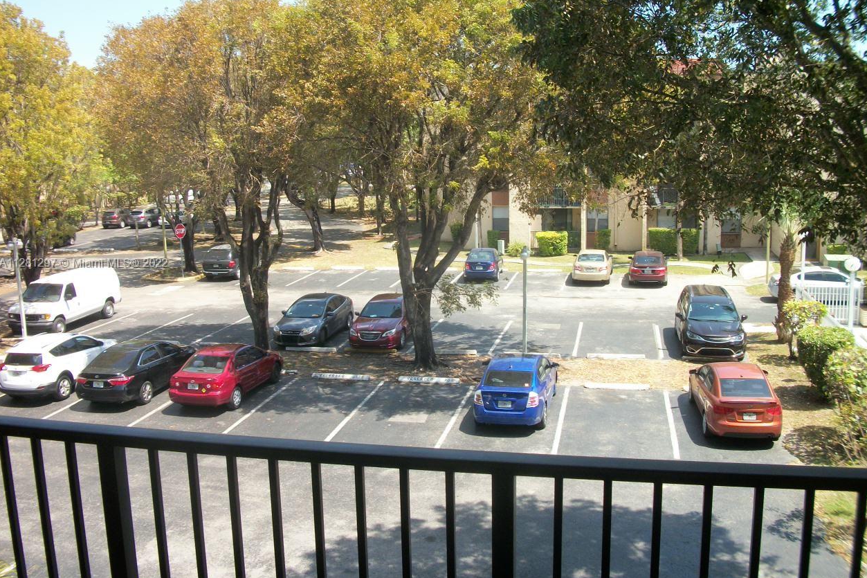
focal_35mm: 34
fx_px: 819
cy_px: 264
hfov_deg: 55.8
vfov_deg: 38.8
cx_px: 439
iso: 80
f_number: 8.8
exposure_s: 1/60
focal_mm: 5.7
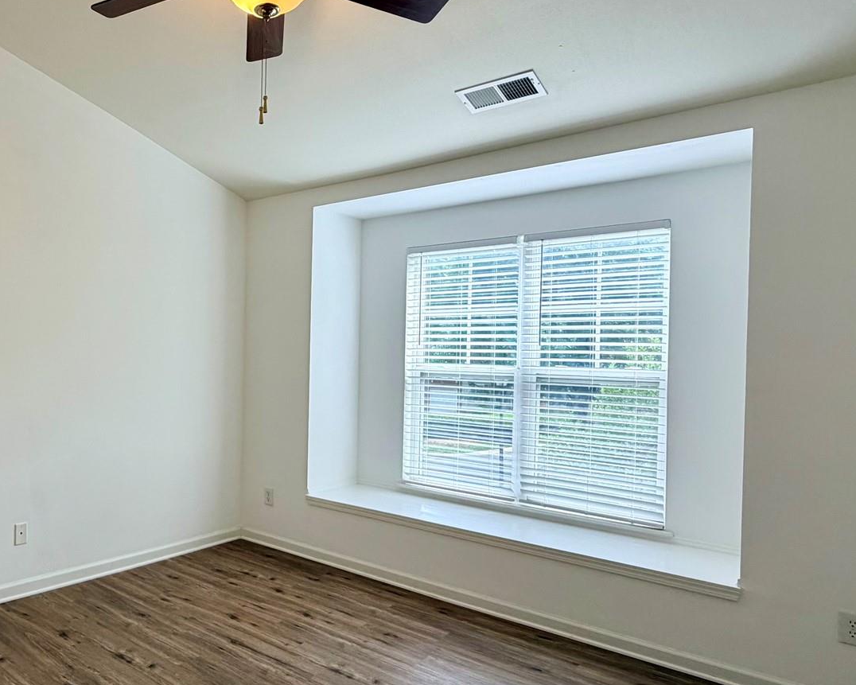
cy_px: 358
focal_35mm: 26
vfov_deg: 54.9
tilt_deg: -1.3
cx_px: 215
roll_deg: -0.2
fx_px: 659
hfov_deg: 62.3
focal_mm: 2.22
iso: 100
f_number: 2.2
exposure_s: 1/121
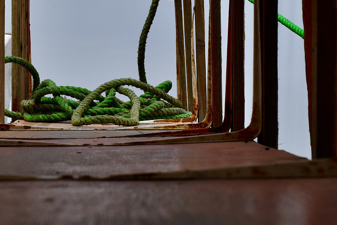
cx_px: 84
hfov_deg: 17.6
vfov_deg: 11.8
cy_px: 104
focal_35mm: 116
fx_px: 1085
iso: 400
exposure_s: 1/1250
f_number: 11
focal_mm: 45
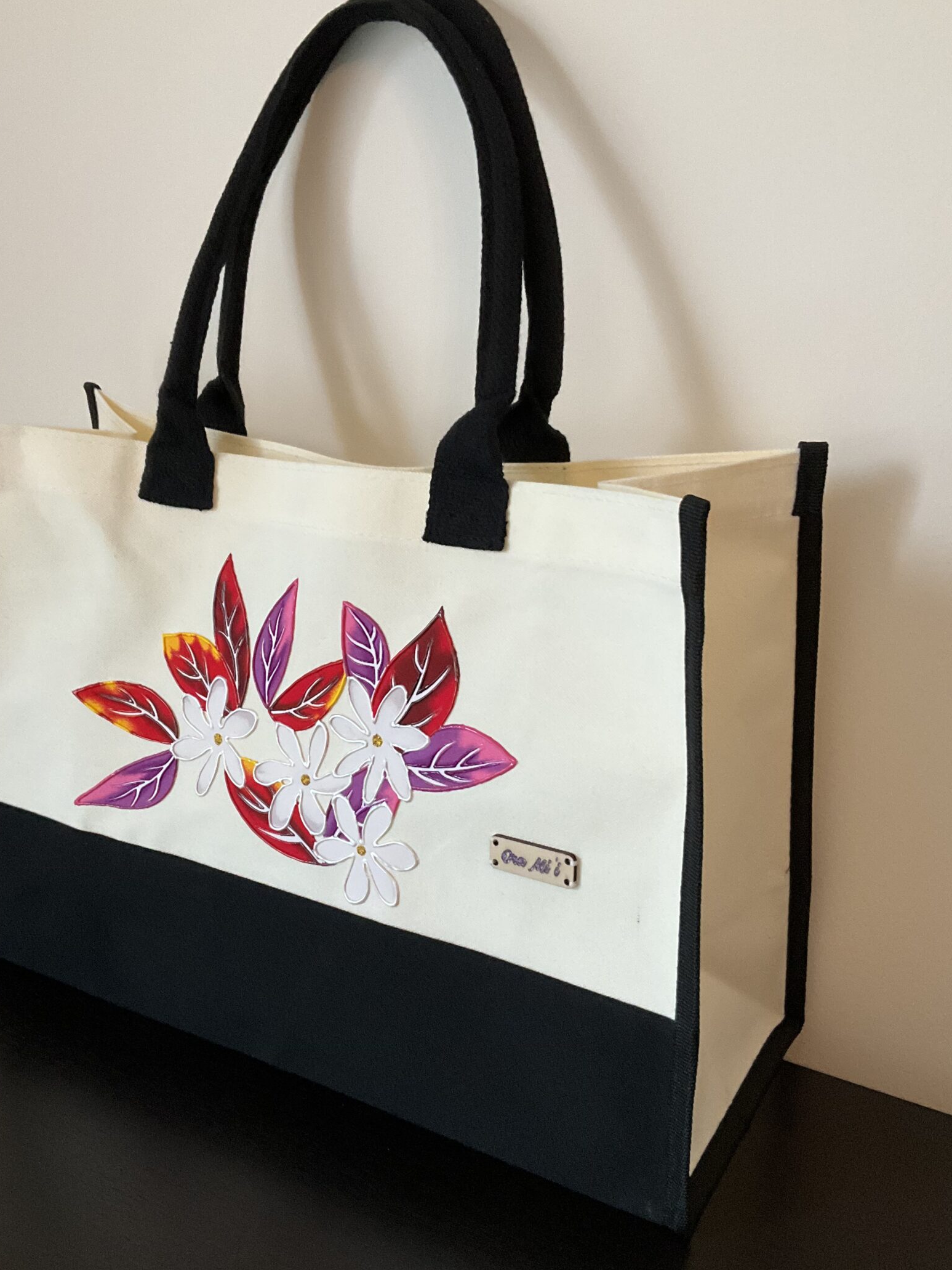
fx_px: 1320
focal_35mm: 36
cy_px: 630
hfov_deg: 39.6
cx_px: 406
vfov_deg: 51.3
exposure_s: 1/50
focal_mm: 3
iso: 200
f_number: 1.8
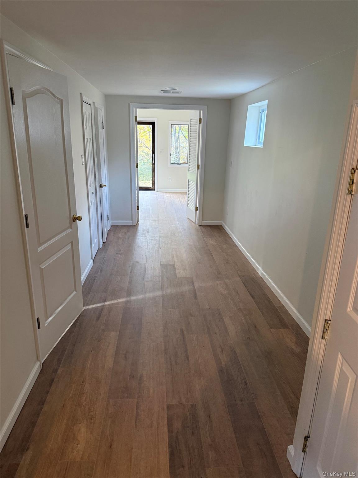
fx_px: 331
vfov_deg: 71.6
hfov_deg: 56.8
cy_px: 239
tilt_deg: -14.3
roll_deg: -0.8
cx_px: 179
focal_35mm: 24
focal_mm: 6.76
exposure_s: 1/60
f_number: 1.78
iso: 320
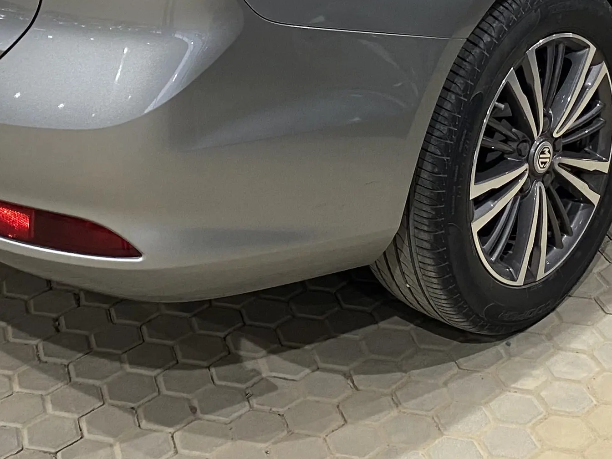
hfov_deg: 25.0
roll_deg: +0.4
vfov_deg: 17.6
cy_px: -153
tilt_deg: -13.0
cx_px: 327
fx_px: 1379
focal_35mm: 78
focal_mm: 4.25
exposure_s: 1/60
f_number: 1.8
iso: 125
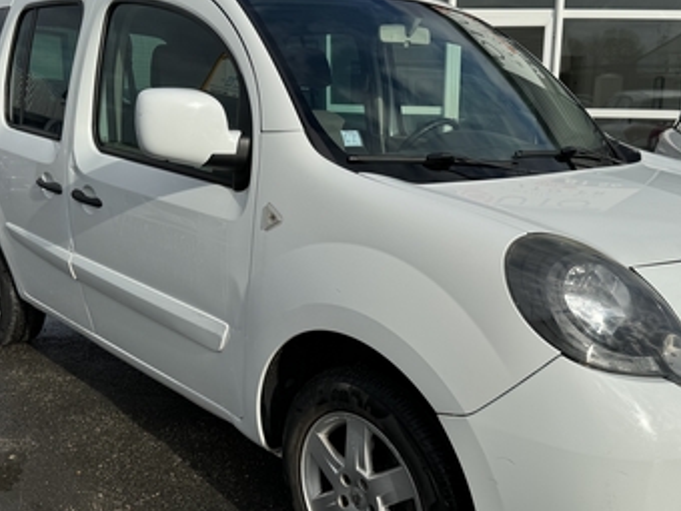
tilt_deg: -11.7
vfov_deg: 39.7
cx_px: 387
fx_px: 708
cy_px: 245
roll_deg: -1.2
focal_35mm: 36
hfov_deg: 51.2
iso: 80
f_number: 1.78
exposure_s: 1/7092
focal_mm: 6.86
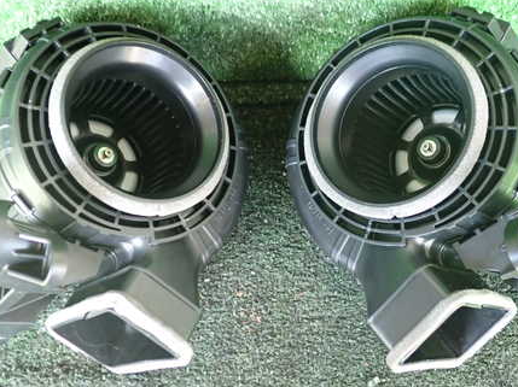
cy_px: 158
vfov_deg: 34.2
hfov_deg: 44.8
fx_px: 628
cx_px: 275
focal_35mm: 42
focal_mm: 5.4
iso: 400
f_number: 2.3
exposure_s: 1/30
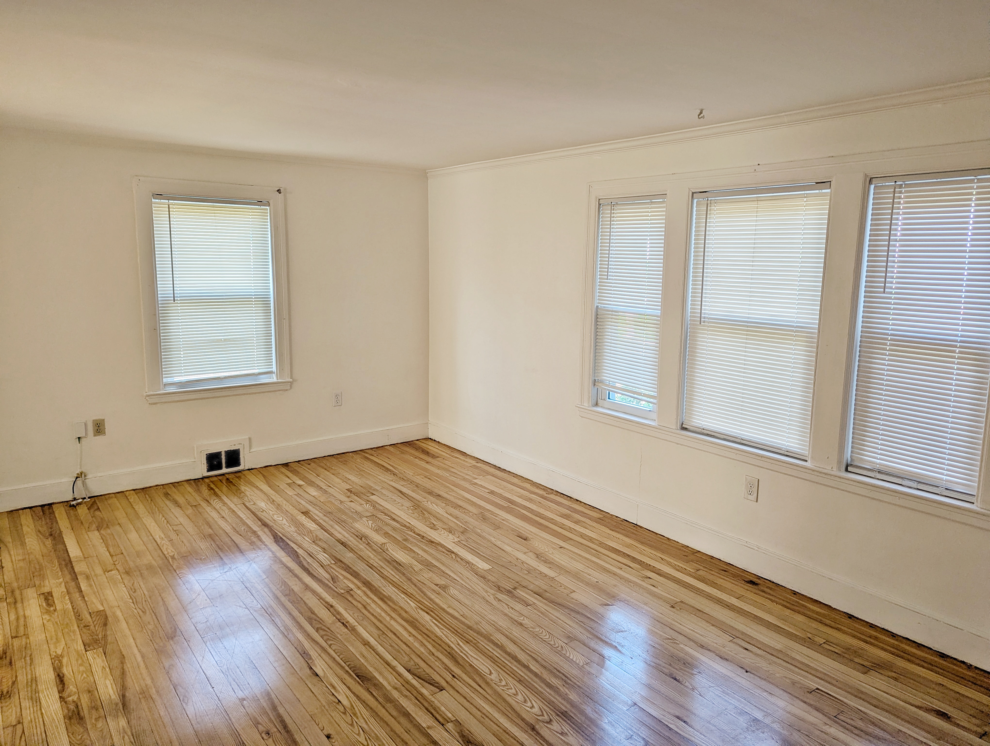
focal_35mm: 24
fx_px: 687
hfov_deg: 71.5
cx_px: 495
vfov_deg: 56.9
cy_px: 373
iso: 61
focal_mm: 6.81
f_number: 1.85
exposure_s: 1/57.2
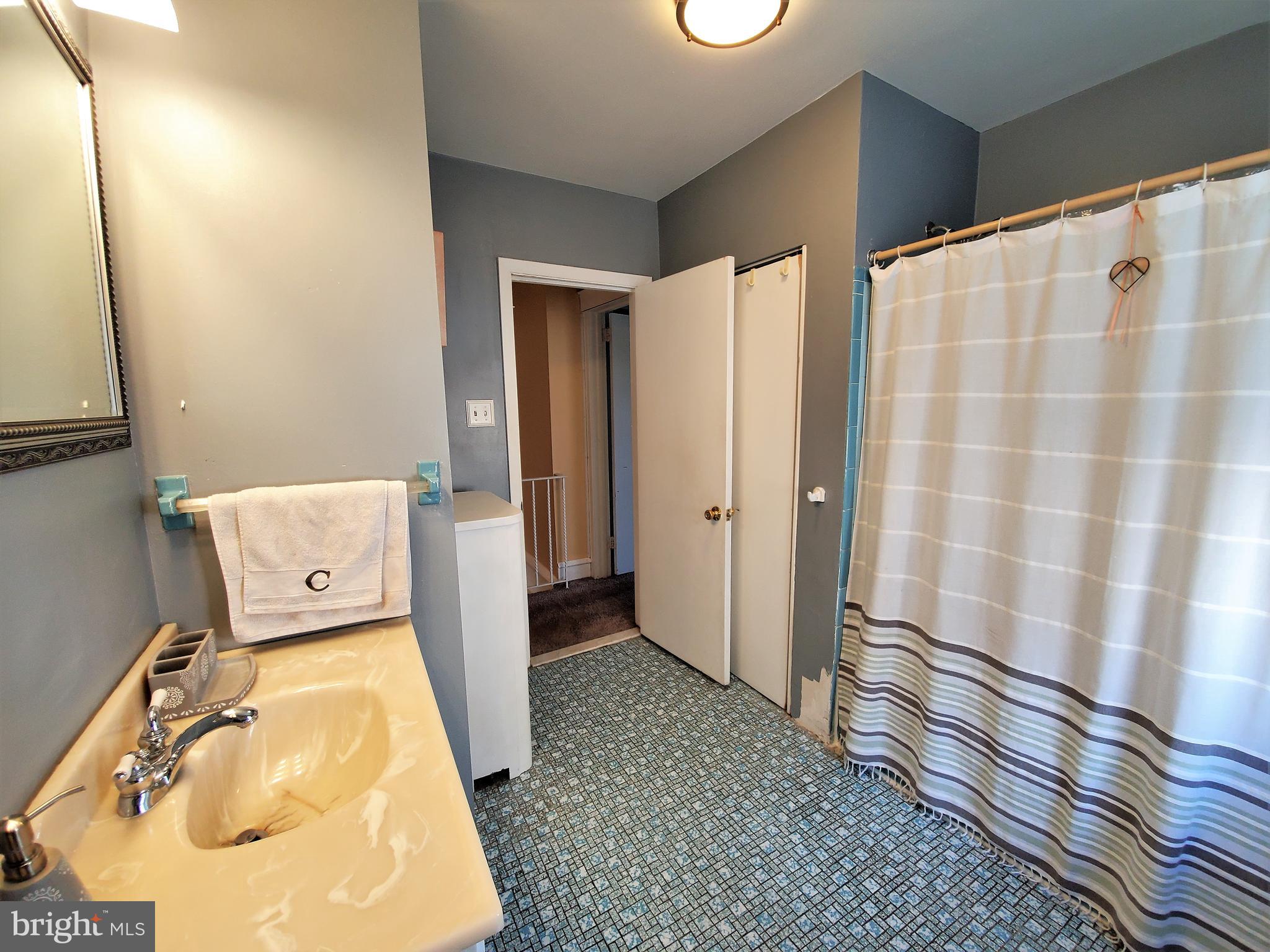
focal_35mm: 13
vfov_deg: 89.9
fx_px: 477
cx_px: 635
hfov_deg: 106.2
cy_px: 476
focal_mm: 1.8
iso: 125
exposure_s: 1/60
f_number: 2.2
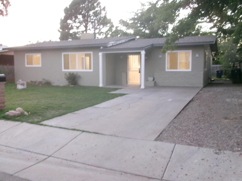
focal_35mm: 36
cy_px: 90
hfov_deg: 51.4
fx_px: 252
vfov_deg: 39.7
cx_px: 121
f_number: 4.5
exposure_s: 1/17
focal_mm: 6.4
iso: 800
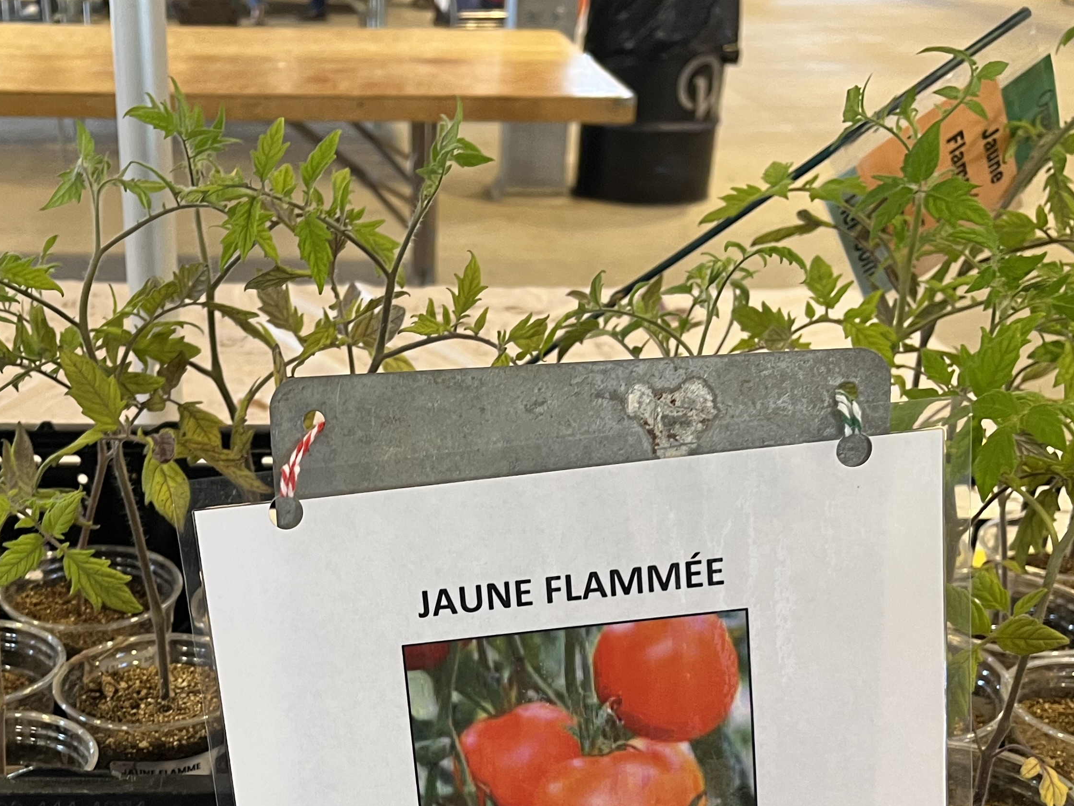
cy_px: 711
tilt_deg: -30.3
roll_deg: -1.5
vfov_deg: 29.7
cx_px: 380
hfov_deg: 40.1
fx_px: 1458
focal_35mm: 47
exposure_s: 1/60
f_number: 1.6
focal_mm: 5.1
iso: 100
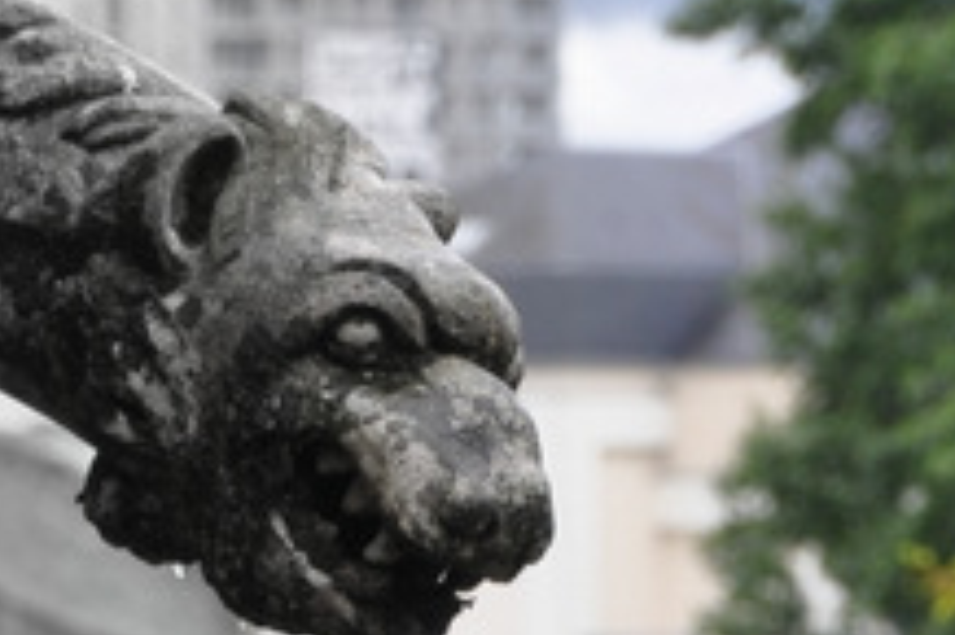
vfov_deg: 1.7
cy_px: 414
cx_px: 237
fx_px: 21087
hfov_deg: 2.6
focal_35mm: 796
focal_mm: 105
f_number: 8
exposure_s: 1/250
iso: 200
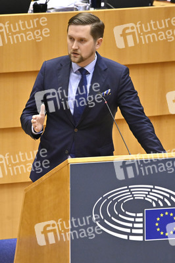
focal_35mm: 500
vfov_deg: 4.1
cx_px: 88
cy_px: 132
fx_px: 3652
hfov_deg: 2.7
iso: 4000
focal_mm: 500
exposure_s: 1/400
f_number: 6
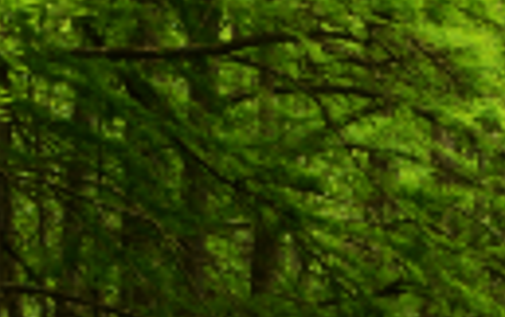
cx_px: 998
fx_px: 4561
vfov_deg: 3.9
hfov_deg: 6.2
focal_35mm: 331
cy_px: 804
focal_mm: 42
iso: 320
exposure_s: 1/250
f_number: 4
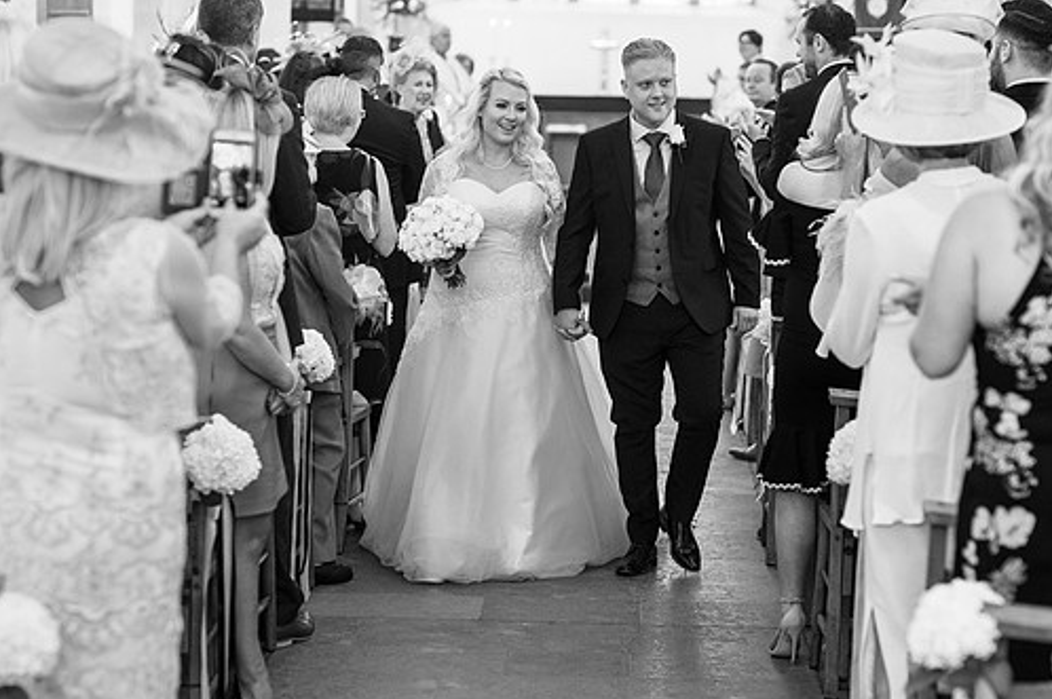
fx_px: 2890
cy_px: 338
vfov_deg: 13.8
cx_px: 606
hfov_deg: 20.6
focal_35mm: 99
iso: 1000
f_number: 2.8
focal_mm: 85
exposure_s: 1/160
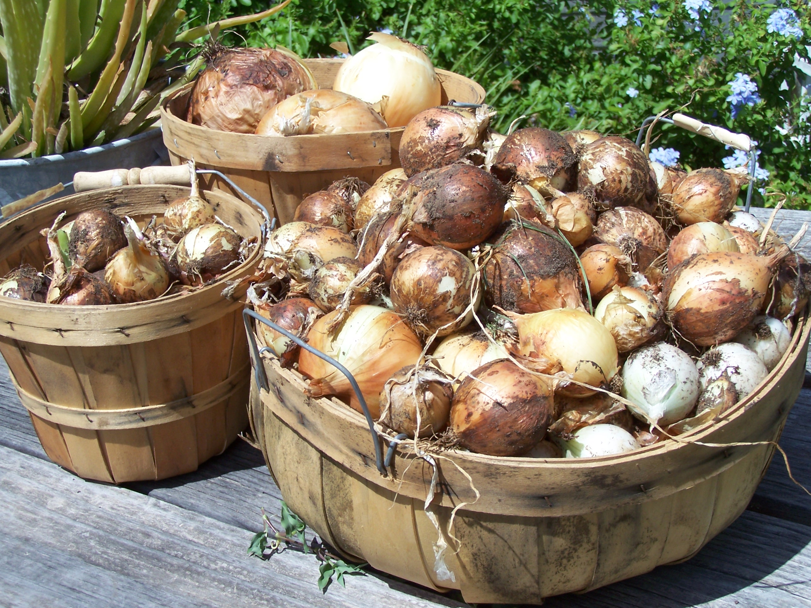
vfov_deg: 28.6
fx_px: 1195
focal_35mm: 51
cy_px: 304
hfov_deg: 37.5
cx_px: 406
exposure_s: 1/750
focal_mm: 8.5
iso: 80
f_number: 4.5
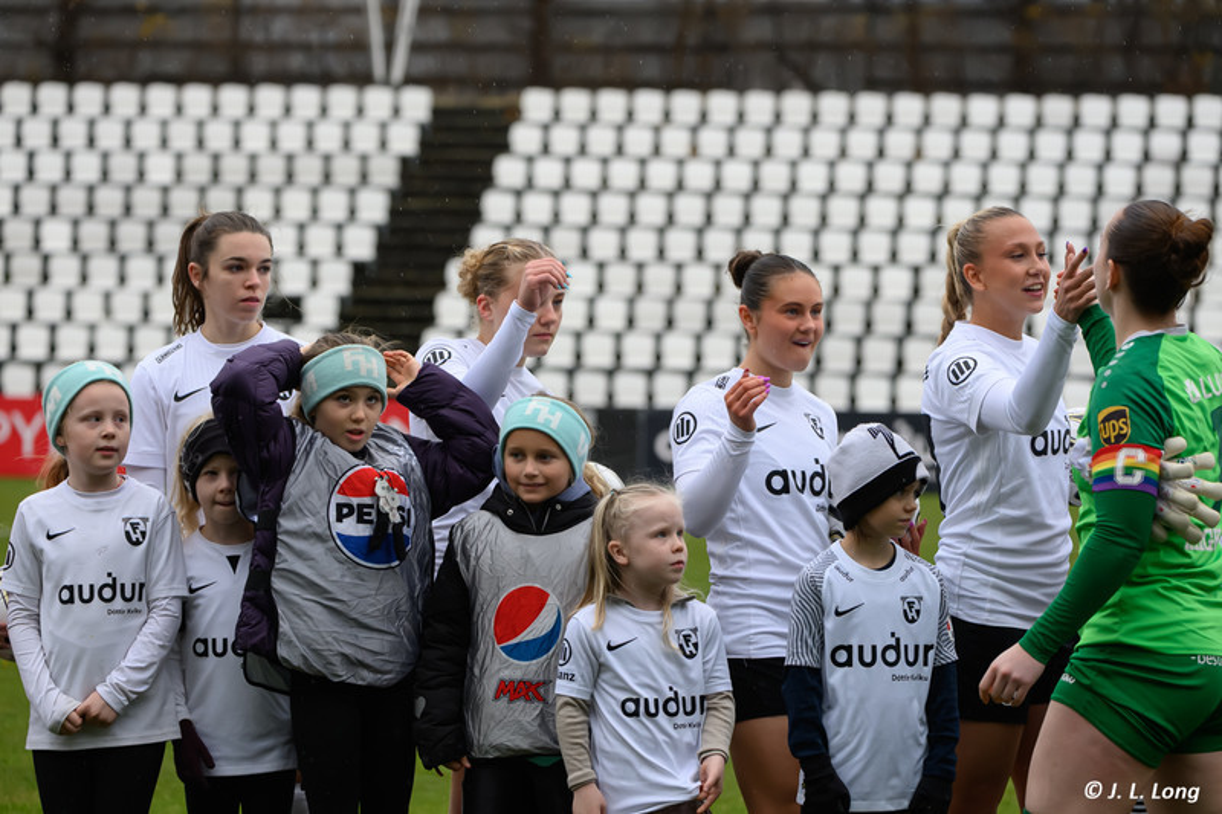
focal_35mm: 180
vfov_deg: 7.6
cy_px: 407
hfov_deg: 11.4
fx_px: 6108
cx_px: 611
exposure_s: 1/1000
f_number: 5.6
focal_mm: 180
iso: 2800
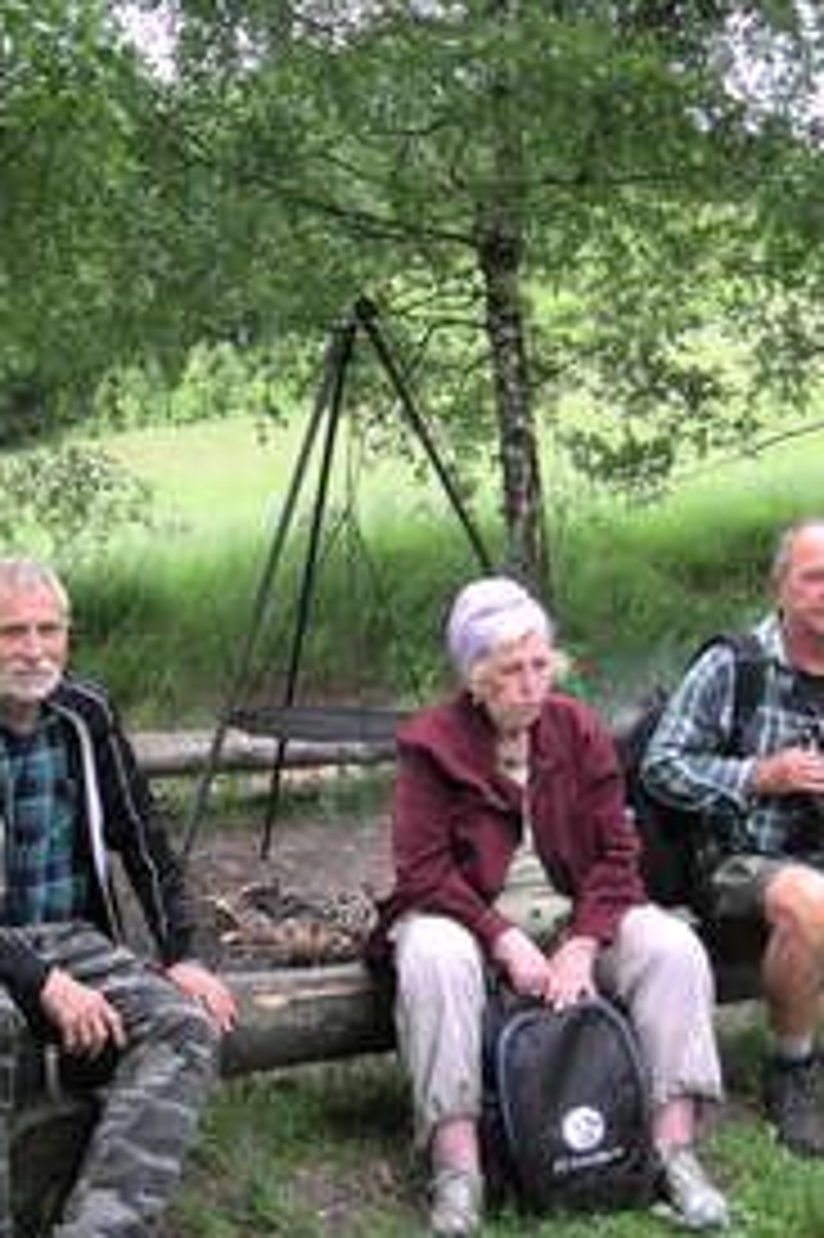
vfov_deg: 37.5
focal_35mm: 53
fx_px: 1822
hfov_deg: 25.5
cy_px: 662
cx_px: 432
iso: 50
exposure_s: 1/99.7
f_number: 2.8
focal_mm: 5.7
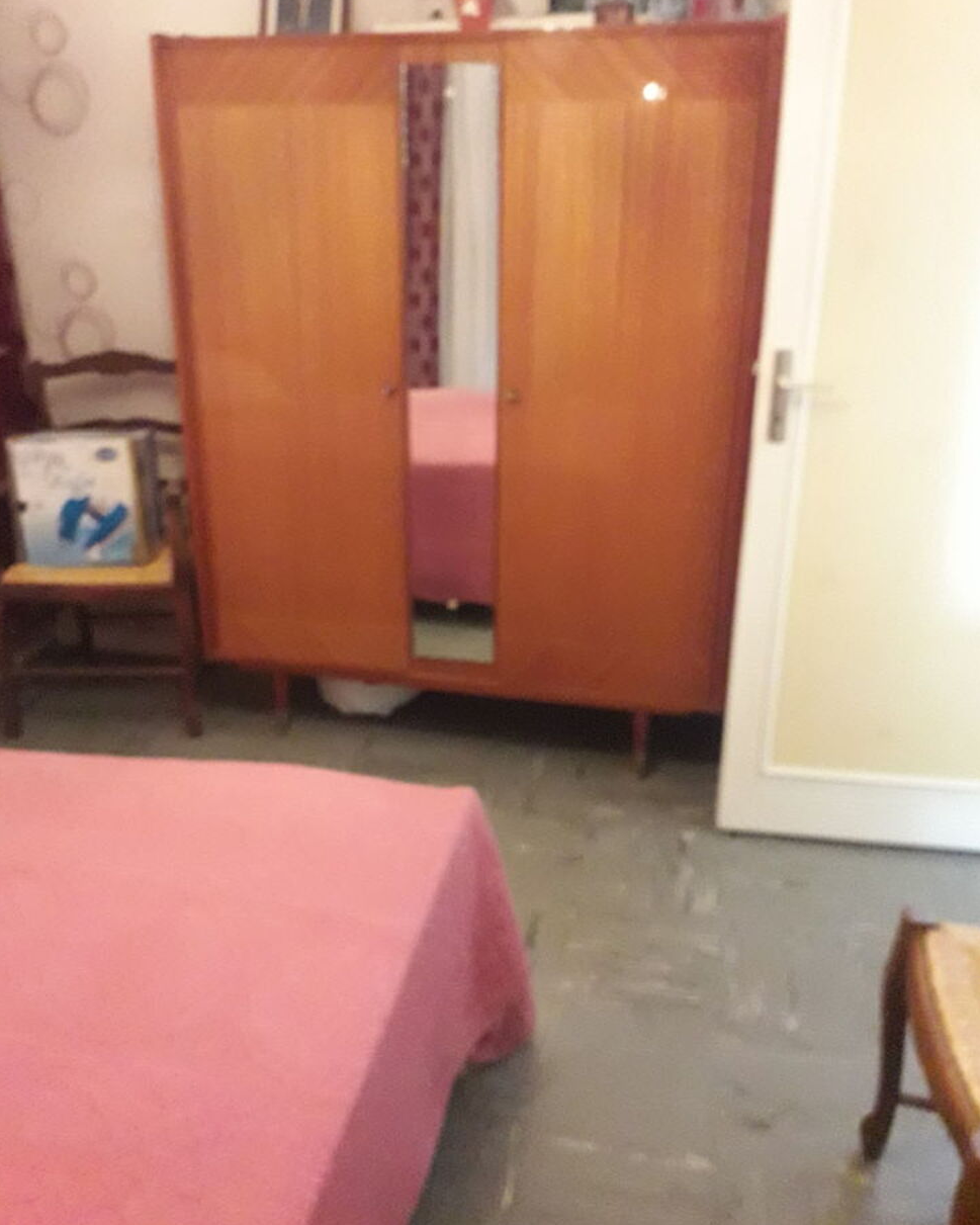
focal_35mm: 29
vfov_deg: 60.4
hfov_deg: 50.0
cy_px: 598
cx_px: 486
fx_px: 1051
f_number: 1.9
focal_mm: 3.6
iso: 800
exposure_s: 1/17
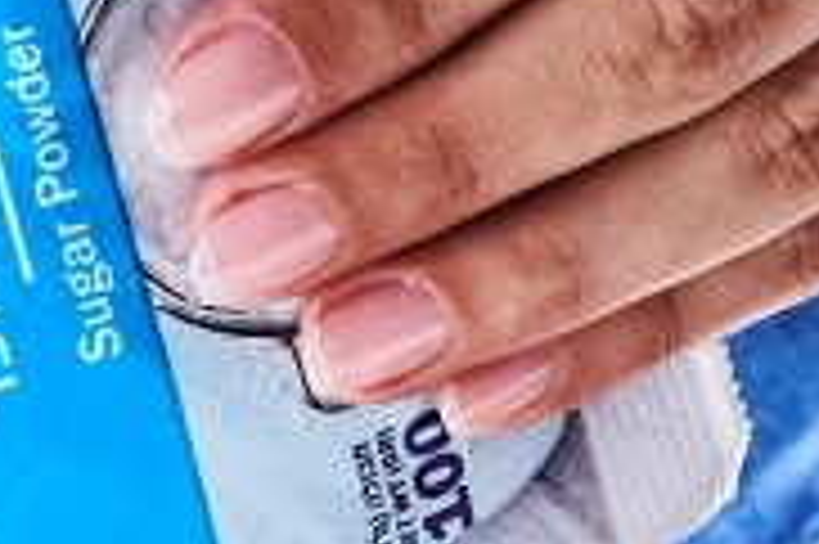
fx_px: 12933
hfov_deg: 3.6
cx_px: -608
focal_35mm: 569
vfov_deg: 2.4
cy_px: 908
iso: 400
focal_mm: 90
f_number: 13
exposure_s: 1/200
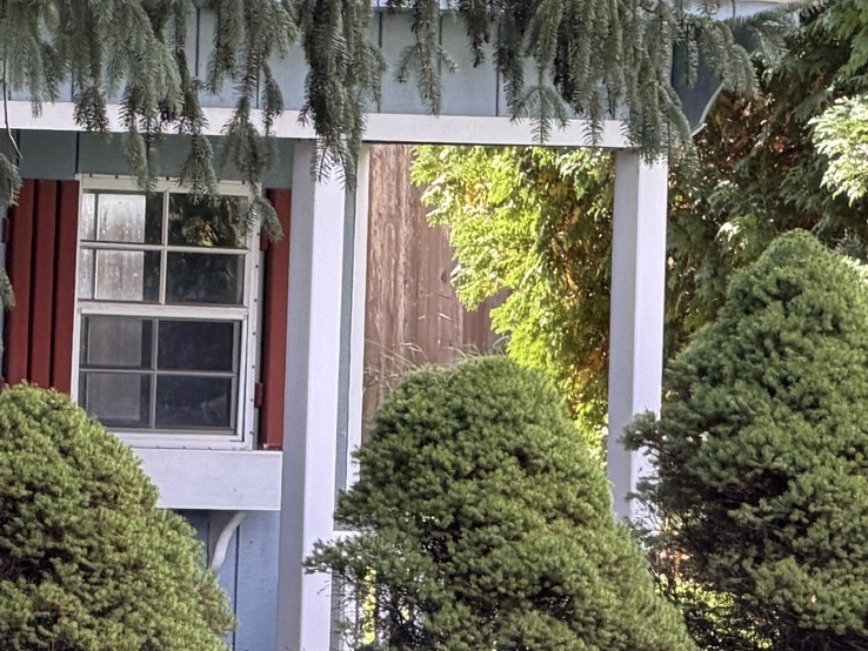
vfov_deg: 3.6
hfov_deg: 4.7
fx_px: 10435
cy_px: 401
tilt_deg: -1.4
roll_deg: -0.3
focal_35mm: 416
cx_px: -428
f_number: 2.8
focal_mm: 16.89
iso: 80
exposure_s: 1/121
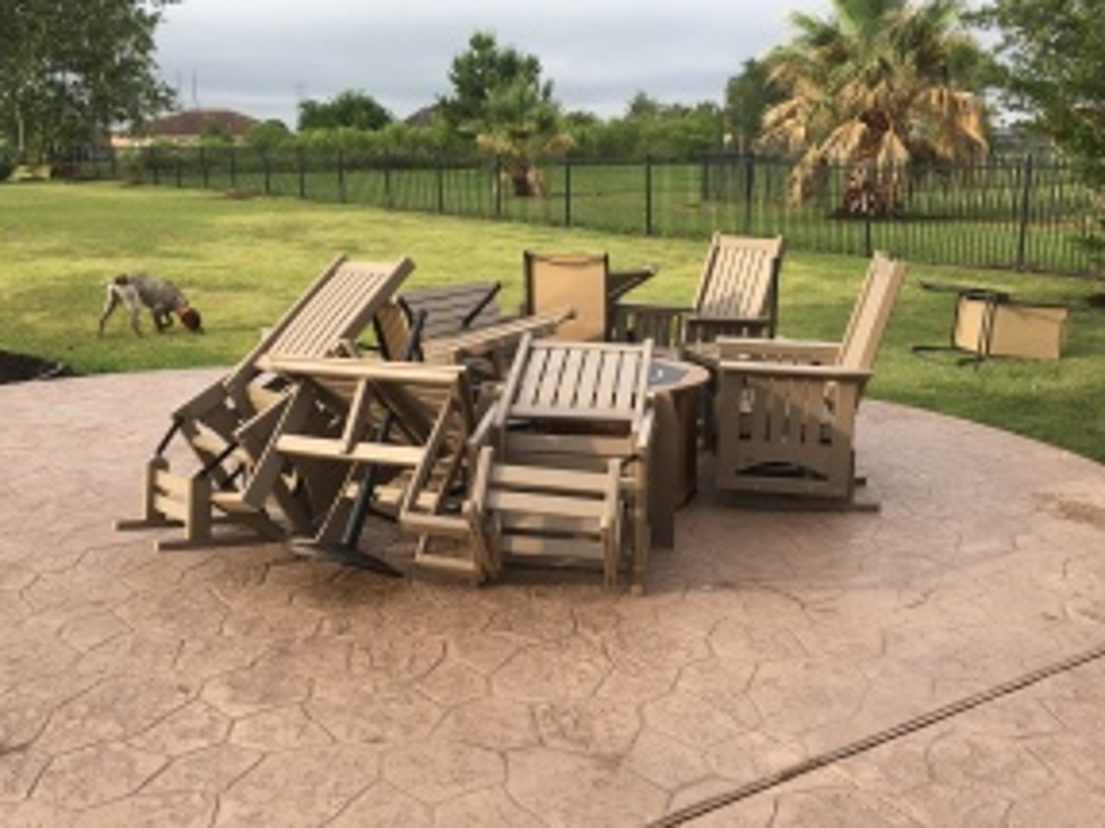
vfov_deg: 38.6
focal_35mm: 37
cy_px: 458
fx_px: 1181
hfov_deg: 50.2
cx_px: 566
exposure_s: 1/368
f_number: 2.2
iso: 25
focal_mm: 4.15
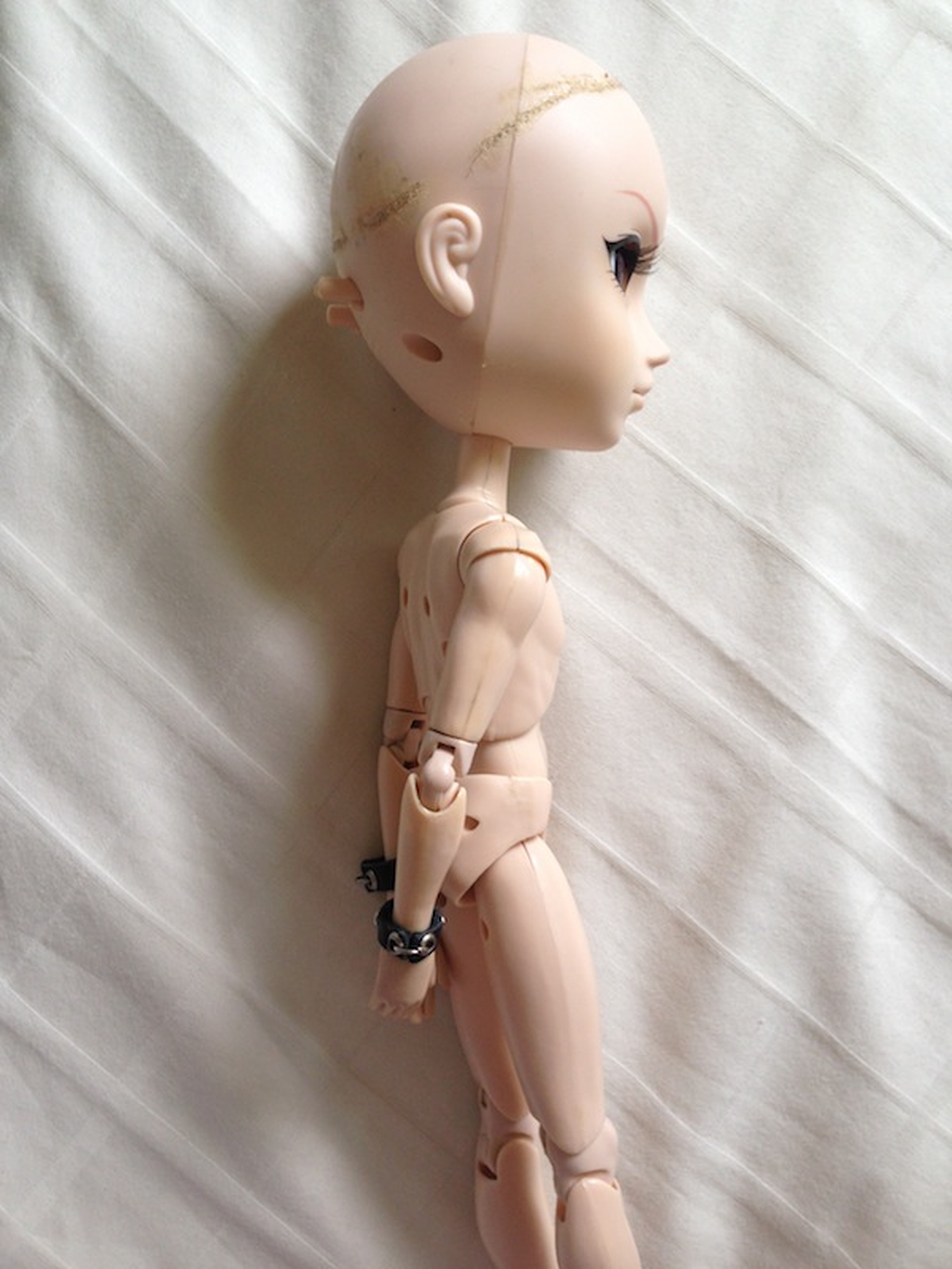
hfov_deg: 42.9
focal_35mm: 33
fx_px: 1210
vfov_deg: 55.4
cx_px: 476
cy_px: 634
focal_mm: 4.12
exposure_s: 1/40
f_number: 2.4
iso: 64
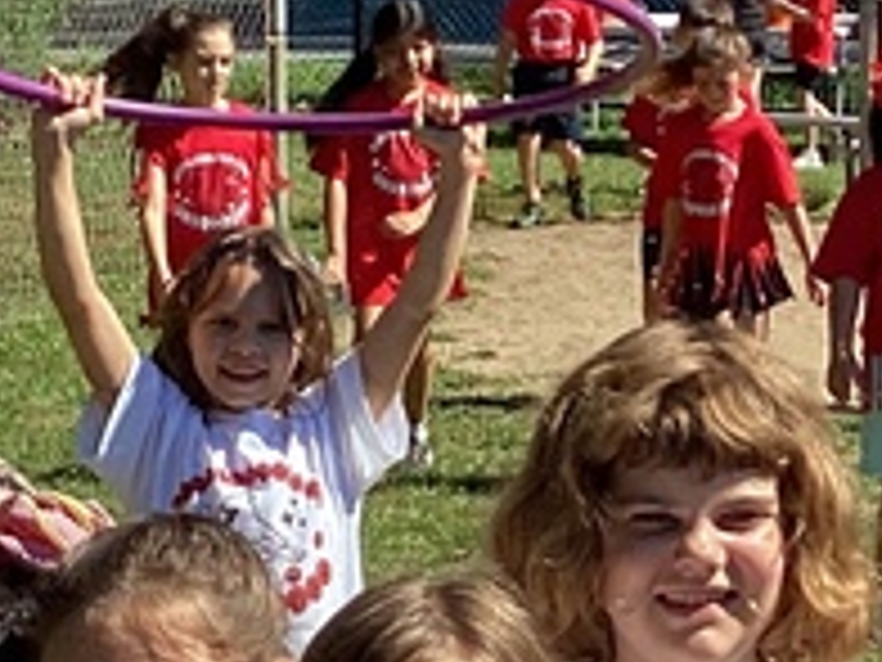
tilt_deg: -4.6
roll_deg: -1.1
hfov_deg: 12.1
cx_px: 724
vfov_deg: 9.2
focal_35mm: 162
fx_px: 4128
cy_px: 333
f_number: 2.4
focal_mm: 3.3
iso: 25
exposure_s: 1/668
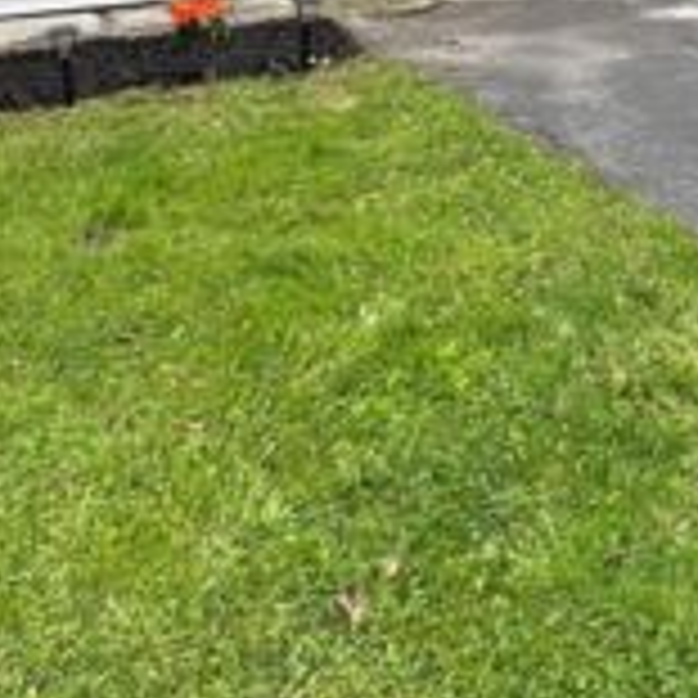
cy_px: -158
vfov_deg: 28.6
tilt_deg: -2.6
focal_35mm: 51
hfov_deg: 30.3
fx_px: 1163
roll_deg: +0.5
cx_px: 748
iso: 40
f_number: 2.2
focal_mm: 2.22
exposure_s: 1/293
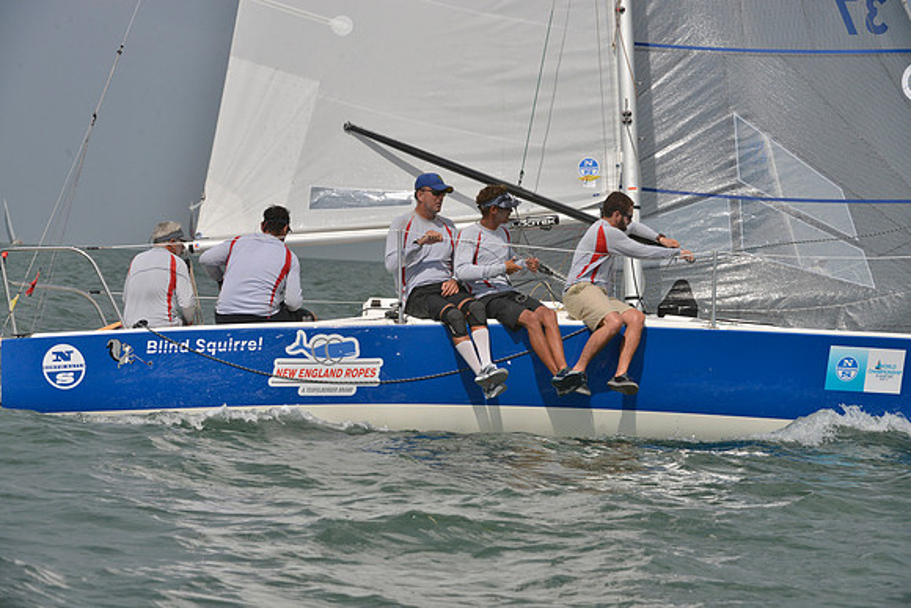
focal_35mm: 200
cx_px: 456
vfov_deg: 6.9
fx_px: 5062
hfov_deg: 10.3
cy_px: 304
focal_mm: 200
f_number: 11
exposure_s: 1/1250
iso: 400
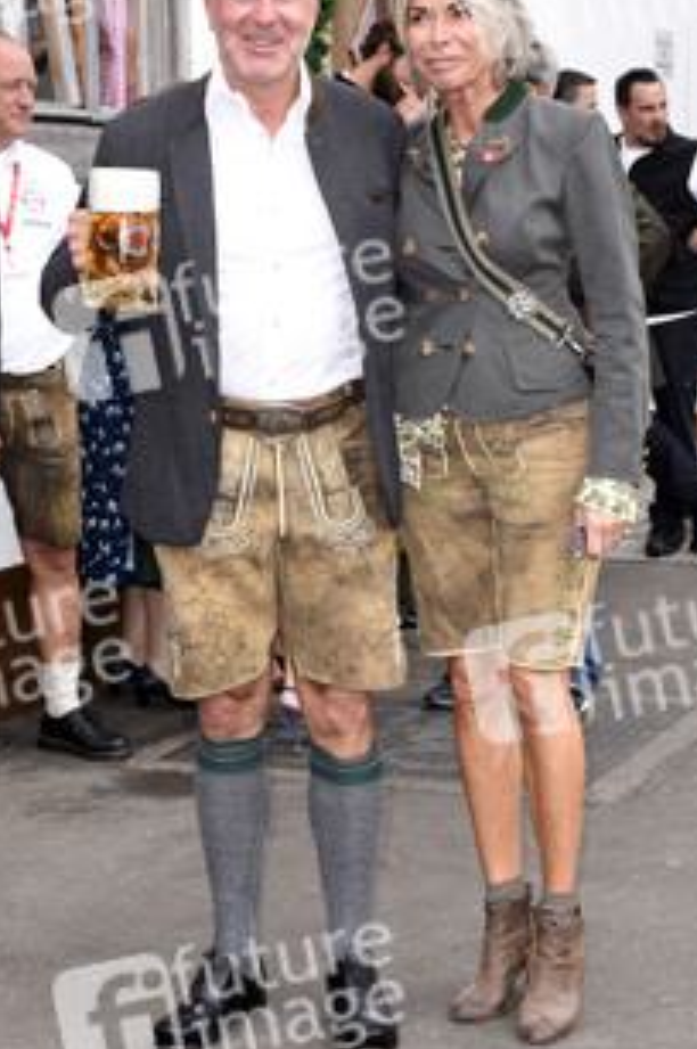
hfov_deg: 16.6
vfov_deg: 24.8
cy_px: 492
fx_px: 2387
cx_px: 328
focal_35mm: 82
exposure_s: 1/160
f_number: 9
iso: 500
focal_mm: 42
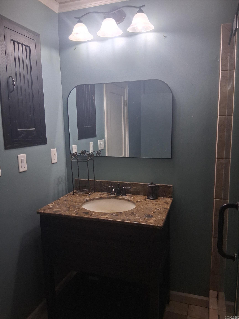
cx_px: 120
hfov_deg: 53.1
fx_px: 239
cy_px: 160
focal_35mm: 26
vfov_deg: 67.3
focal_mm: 3.98
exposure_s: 1/60
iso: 400
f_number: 1.8
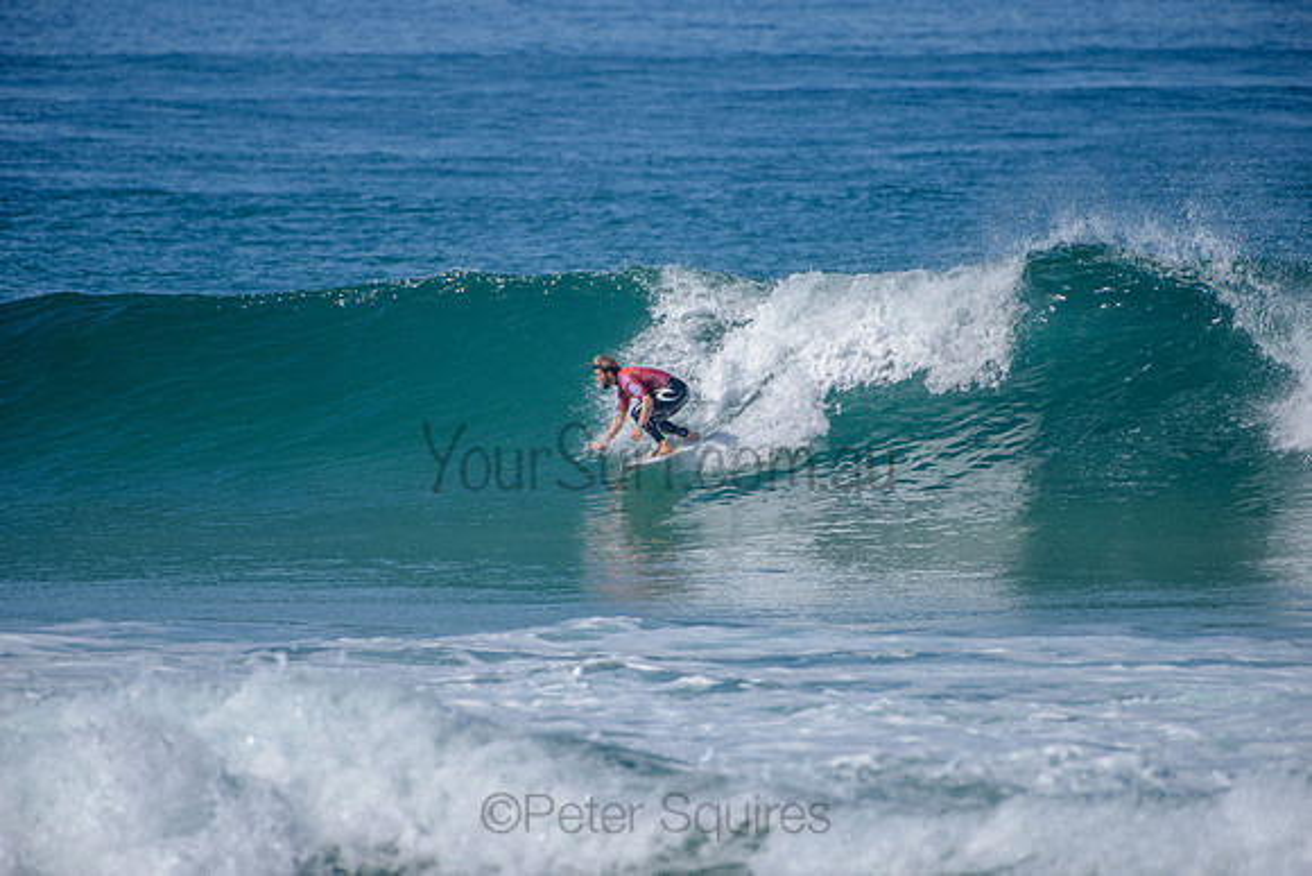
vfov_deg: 2.8
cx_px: 656
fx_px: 18226
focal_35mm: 500
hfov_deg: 4.1
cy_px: 438
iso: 160
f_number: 5.6
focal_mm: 500
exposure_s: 1/2000
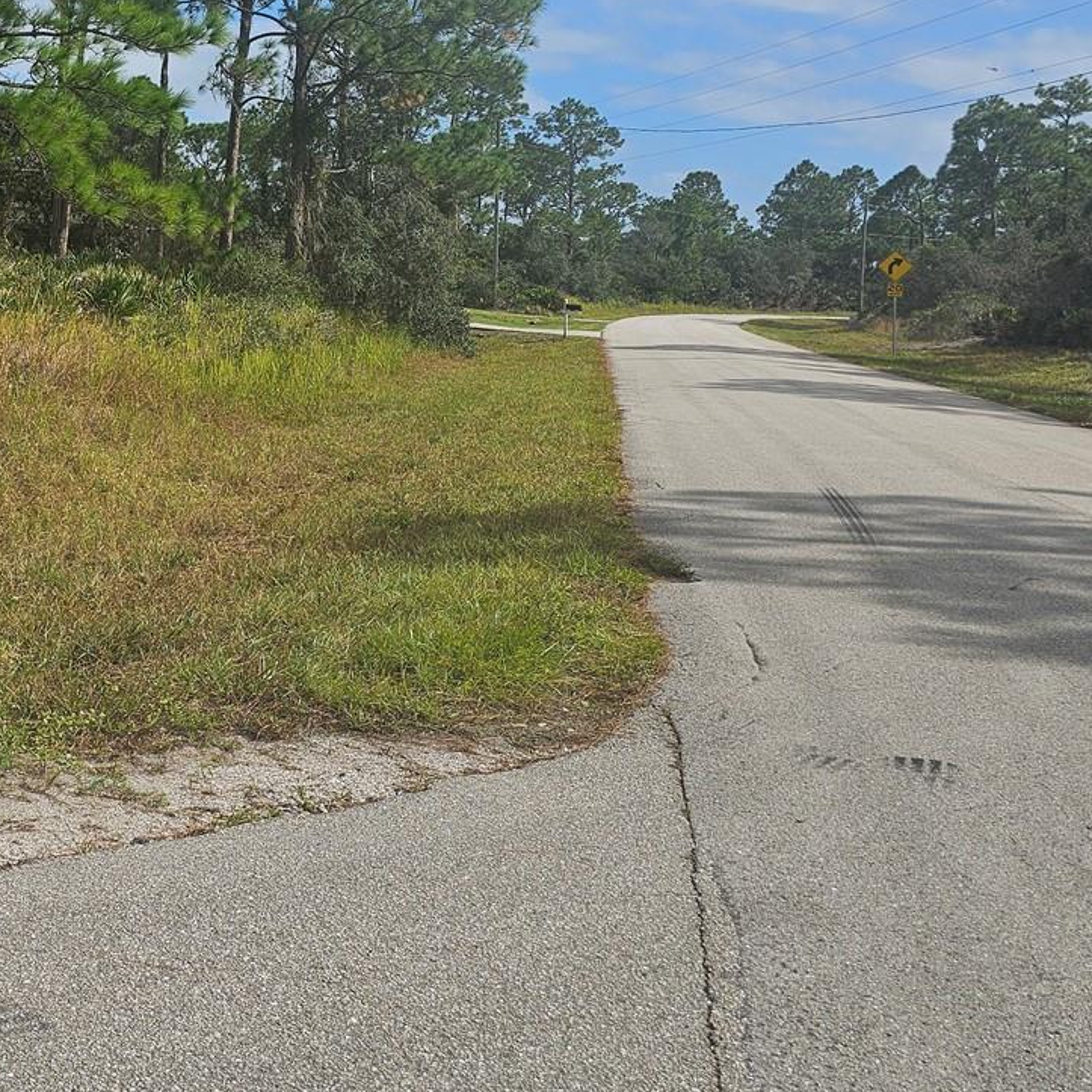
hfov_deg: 34.7
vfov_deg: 36.3
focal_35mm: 45
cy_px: 224
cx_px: 41
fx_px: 1606
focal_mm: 6.3
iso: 10
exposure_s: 1/1235
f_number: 1.7
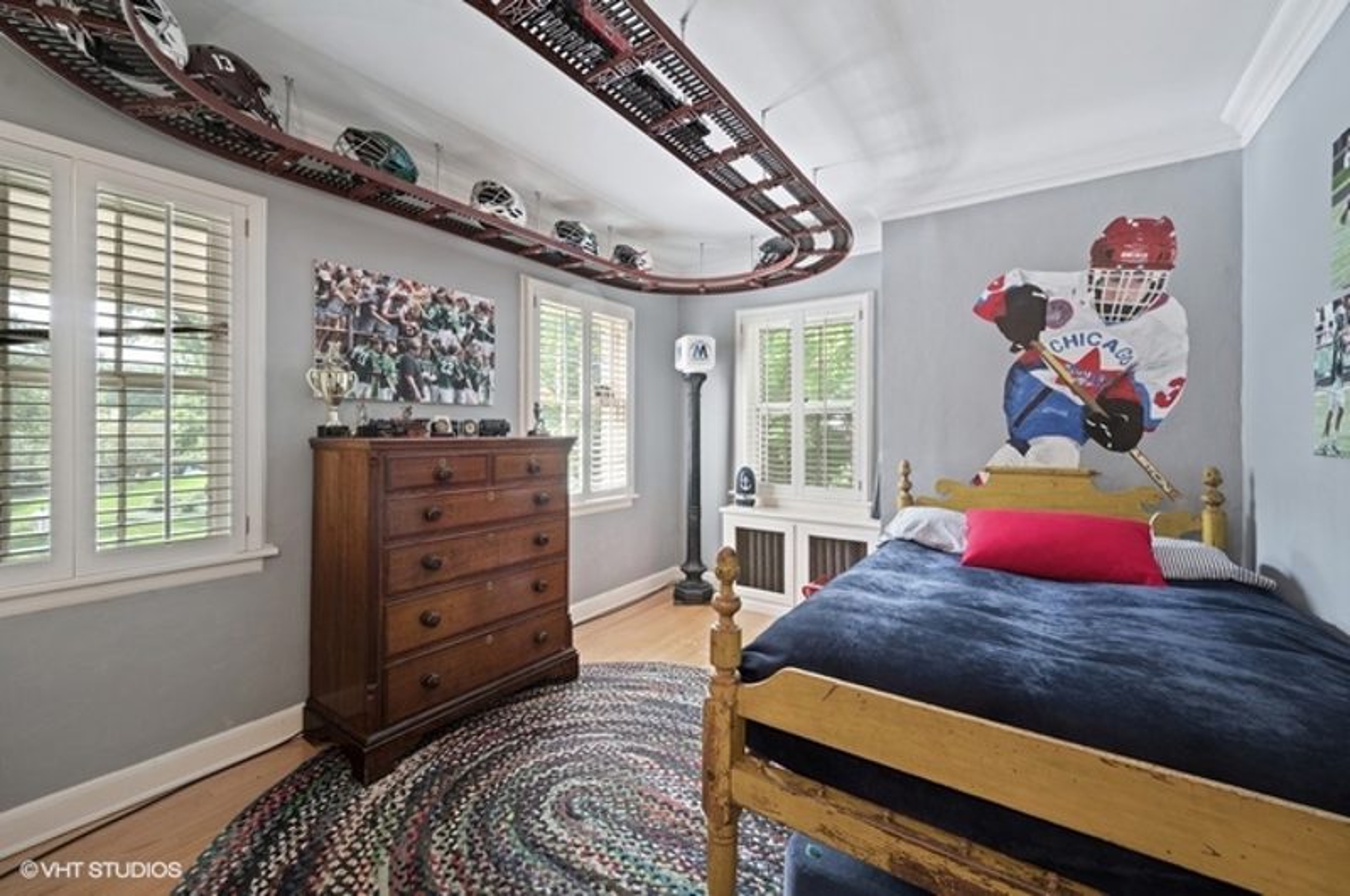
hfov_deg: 104.3
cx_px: 675
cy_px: 448
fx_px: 524
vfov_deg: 81.0
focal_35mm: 14
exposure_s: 4
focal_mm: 14
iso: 200
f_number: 8
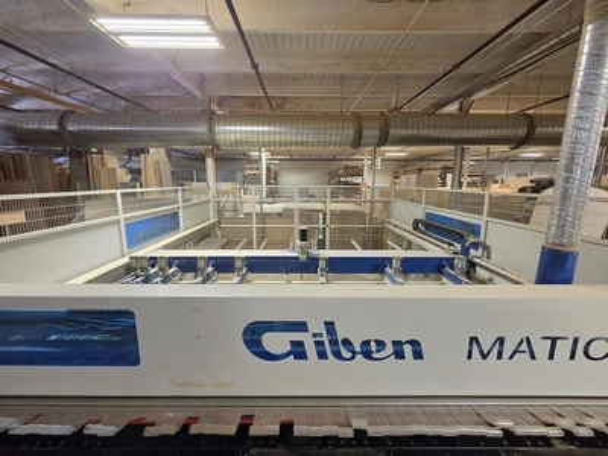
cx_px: 304
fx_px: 228
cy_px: 228
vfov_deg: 89.9
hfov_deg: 106.2
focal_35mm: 13
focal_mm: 2.2
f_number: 2.2
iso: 320
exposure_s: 1/60
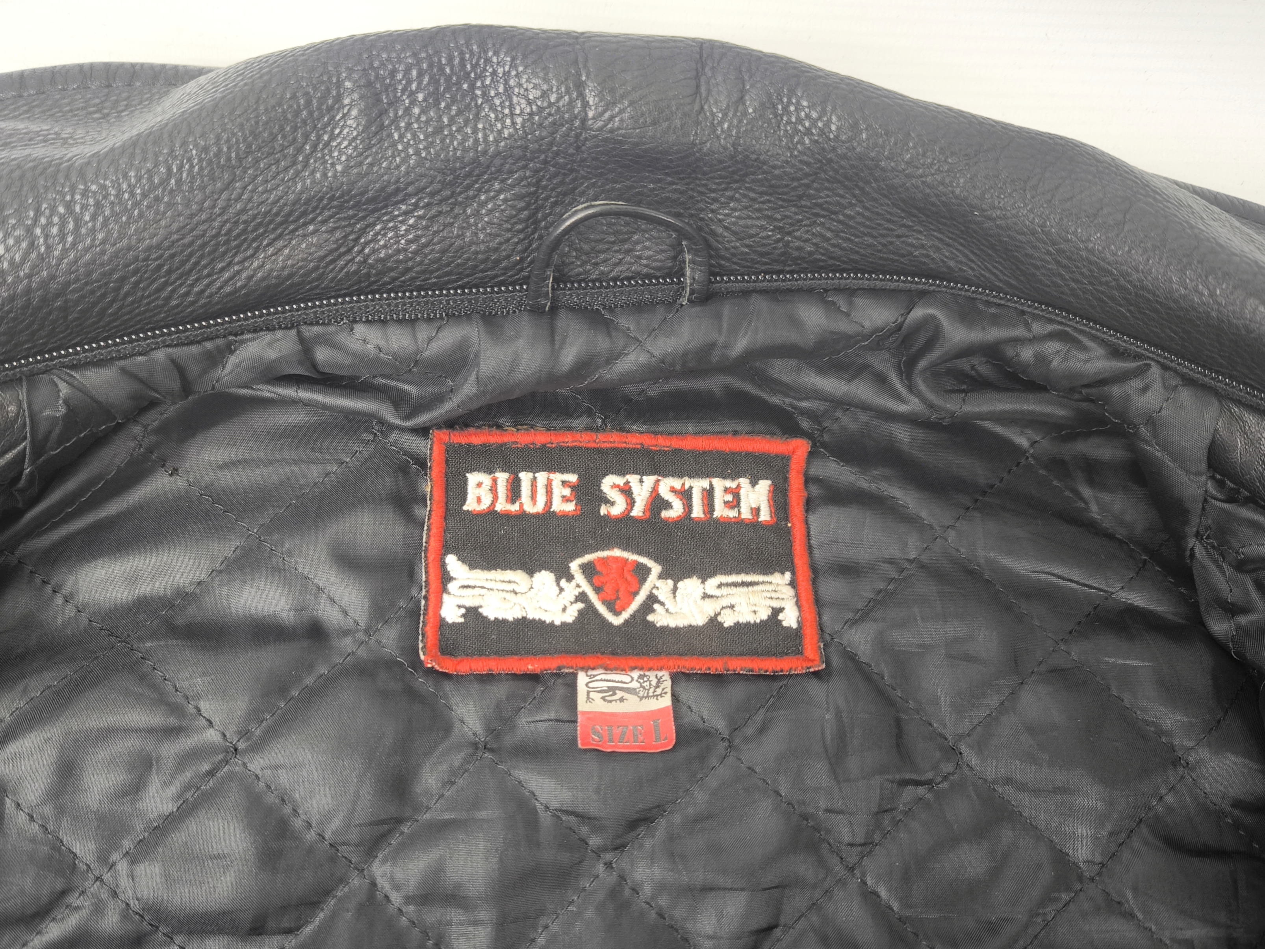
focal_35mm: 24
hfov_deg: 71.6
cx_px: 632
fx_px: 877
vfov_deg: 56.8
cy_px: 474
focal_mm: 6.92
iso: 125
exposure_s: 1/50
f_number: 1.9
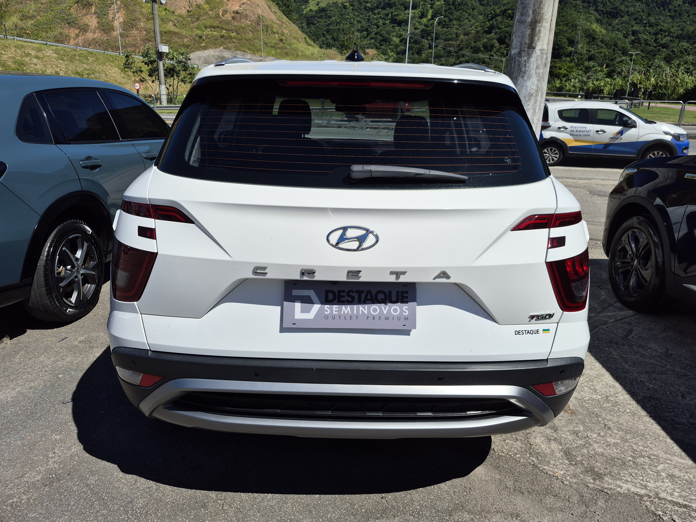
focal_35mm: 23
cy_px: 261
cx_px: 348
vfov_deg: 58.9
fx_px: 462
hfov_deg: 73.9
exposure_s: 1/3880
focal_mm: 5.4
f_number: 1.8
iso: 25
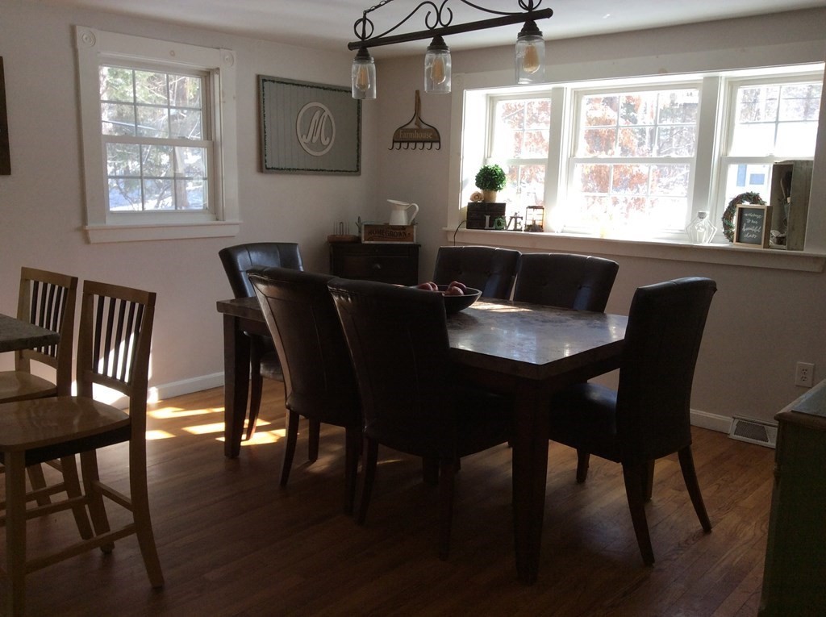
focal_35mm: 32
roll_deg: -0.6
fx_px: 763
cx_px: 413
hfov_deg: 56.9
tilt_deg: -11.4
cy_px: 308
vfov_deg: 44.1
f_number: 2.4
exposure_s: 1/120
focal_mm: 3.3
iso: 50
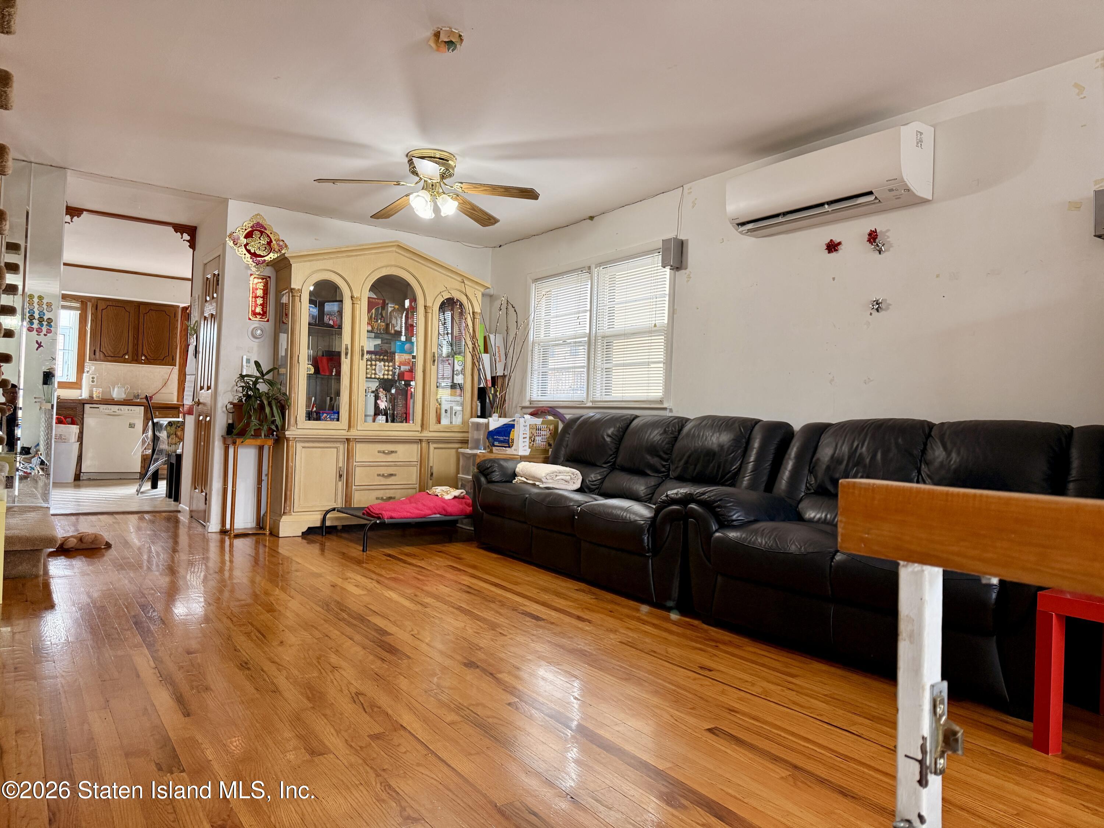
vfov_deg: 56.8
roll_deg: -1.9
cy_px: 414
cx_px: 552
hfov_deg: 71.6
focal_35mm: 24
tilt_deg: +2.2
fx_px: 765
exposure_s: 1/120
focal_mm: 6.76
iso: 320
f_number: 1.78
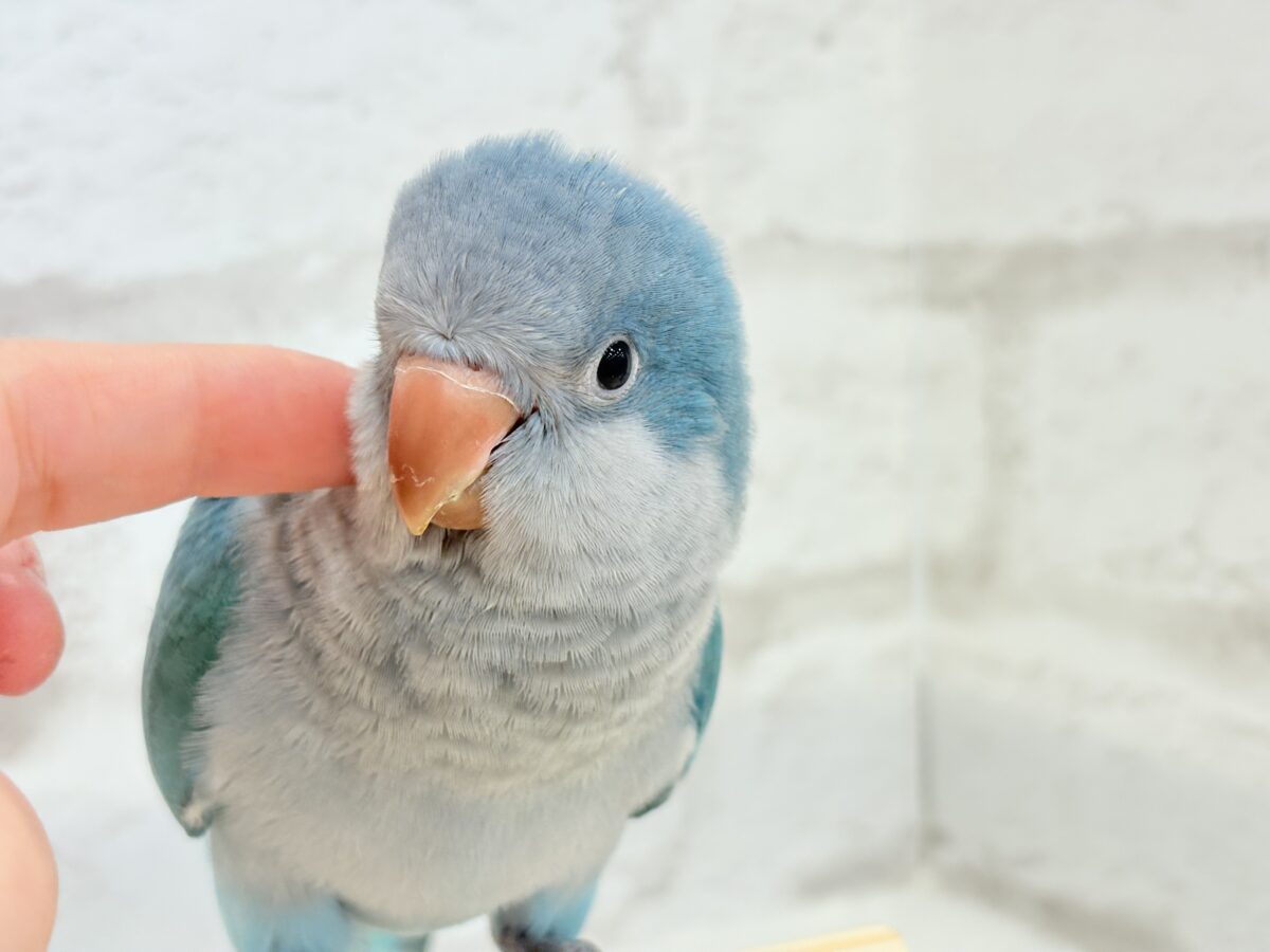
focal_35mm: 52
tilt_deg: -5.6
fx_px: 1908
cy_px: 476
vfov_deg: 28.0
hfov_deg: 36.8
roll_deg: +3.1
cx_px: 635
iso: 80
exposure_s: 1/100
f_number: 1.6
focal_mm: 5.96
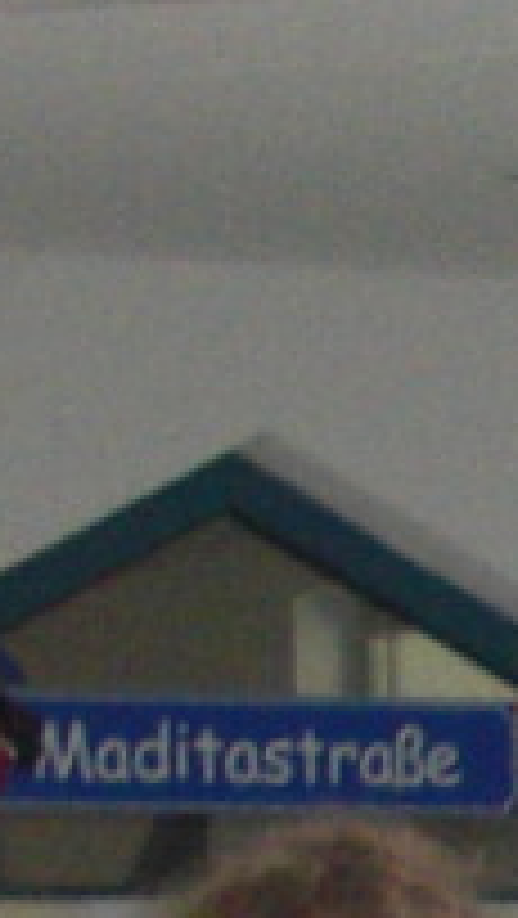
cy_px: 1971
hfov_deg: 3.6
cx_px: 2567
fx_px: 7484
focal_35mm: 307
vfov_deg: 6.8
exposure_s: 1/60
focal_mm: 6.3
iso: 200
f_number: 2.8
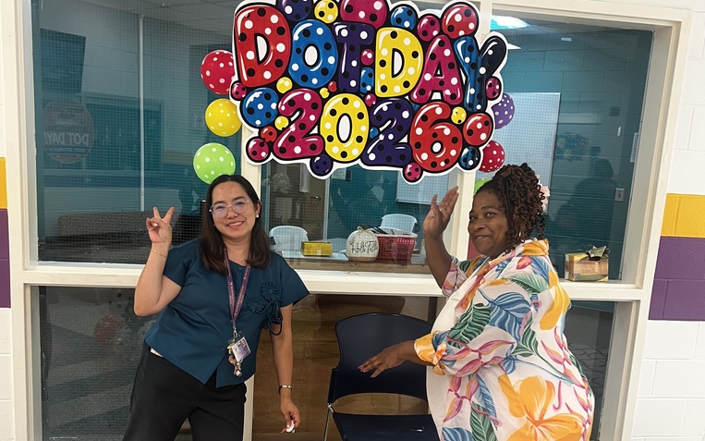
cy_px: 288
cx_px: 354
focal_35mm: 37
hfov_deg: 52.7
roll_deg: -2.4
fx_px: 711
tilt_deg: -9.3
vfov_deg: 34.2
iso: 100
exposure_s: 1/60
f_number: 1.5
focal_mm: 5.7
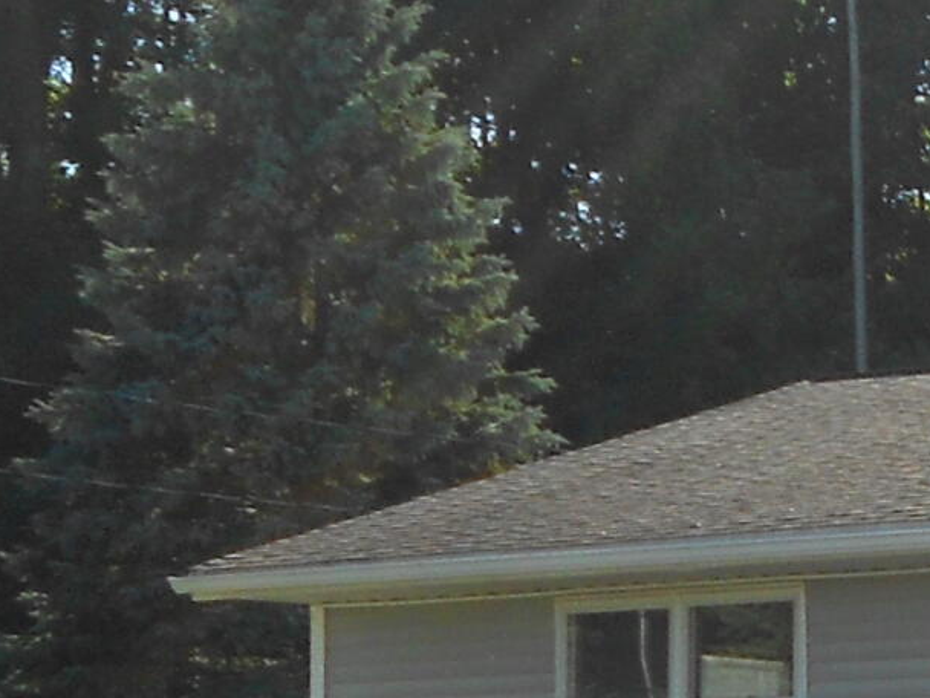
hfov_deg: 11.2
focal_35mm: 158
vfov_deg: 9.2
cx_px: 1944
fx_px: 4245
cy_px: 902
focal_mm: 5.8
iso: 80
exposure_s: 1/500
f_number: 3.6
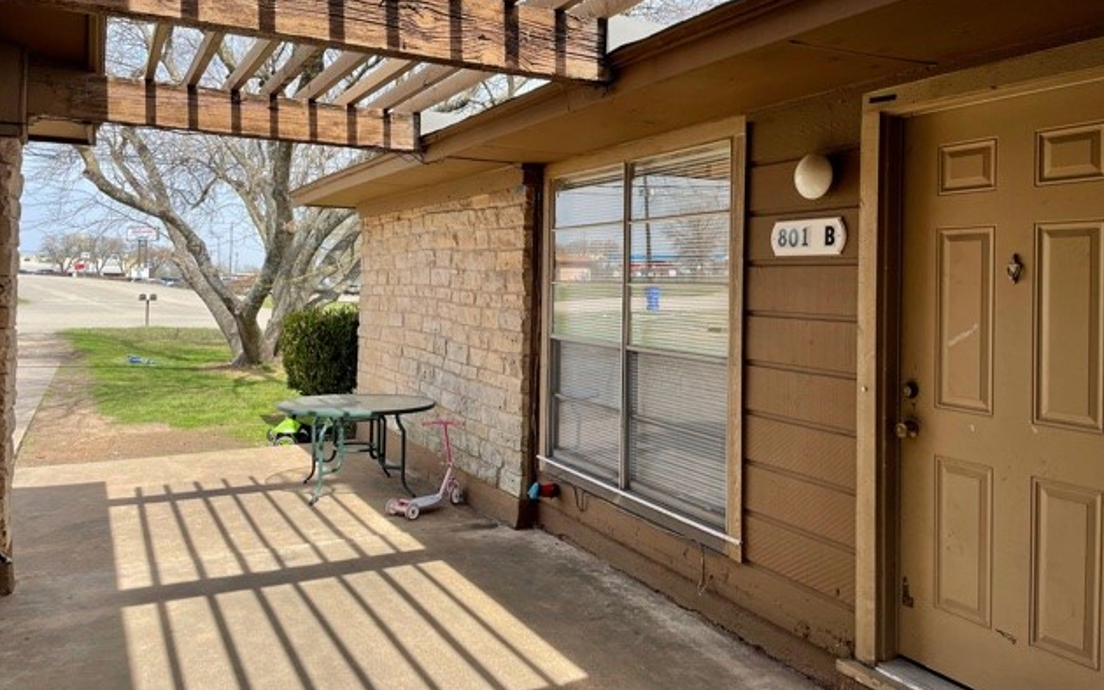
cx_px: 545
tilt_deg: +0.5
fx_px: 843
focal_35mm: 28
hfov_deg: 66.5
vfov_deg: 44.4
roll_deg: -0.6
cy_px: 289
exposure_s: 1/1221
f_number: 1.6
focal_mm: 4.2
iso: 32
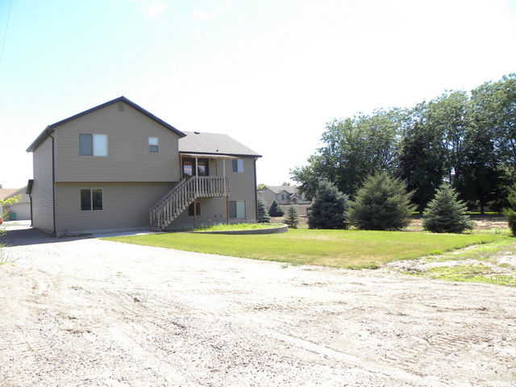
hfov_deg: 67.3
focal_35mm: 26
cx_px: 258
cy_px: 194
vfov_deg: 53.1
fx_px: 388
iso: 64
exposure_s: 1/182
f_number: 4.5
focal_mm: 4.6
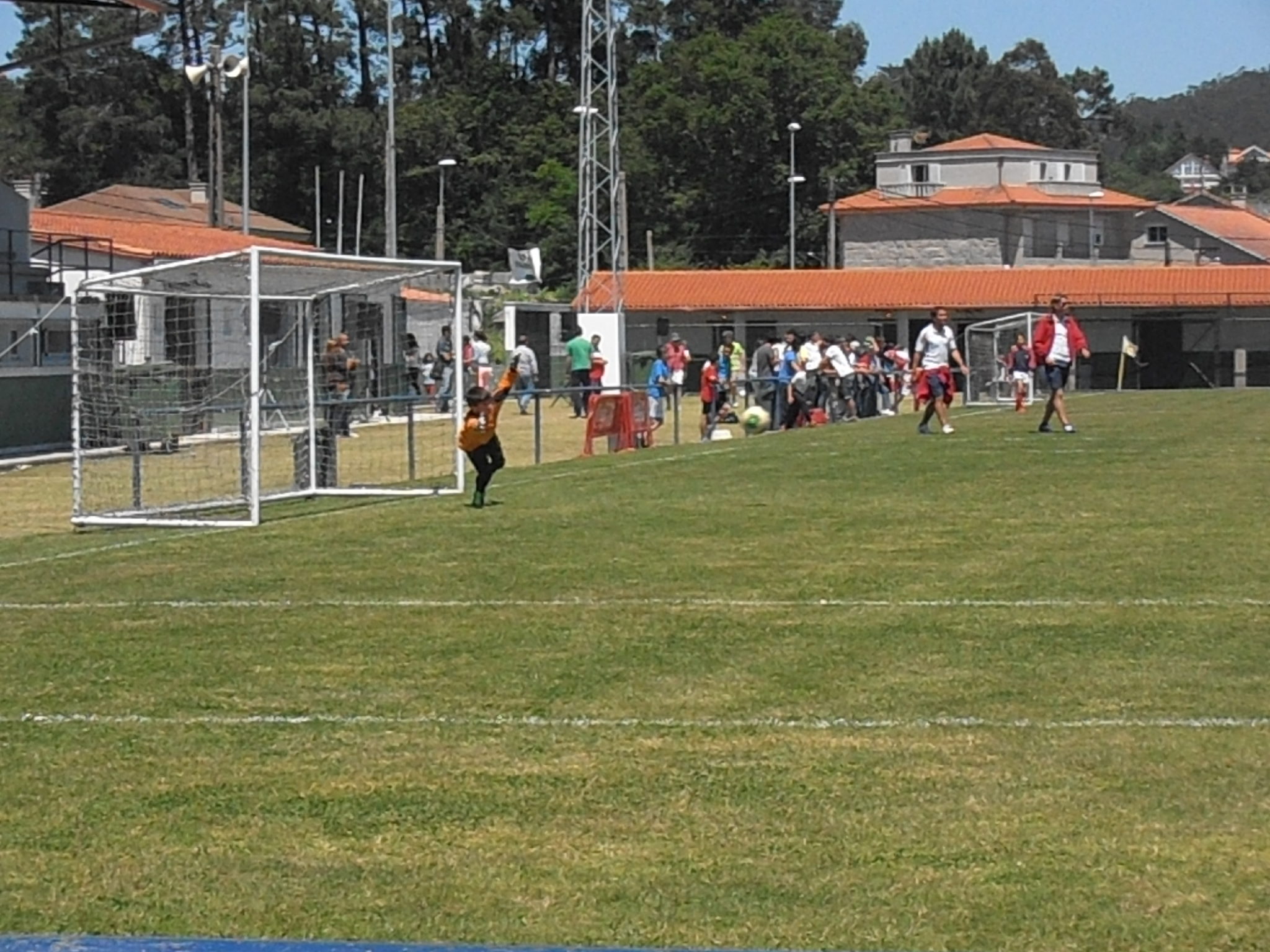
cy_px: 476
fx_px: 4072
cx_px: 635
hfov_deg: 17.7
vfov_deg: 13.3
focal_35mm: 111
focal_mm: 19.64
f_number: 14
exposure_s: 1/320
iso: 400
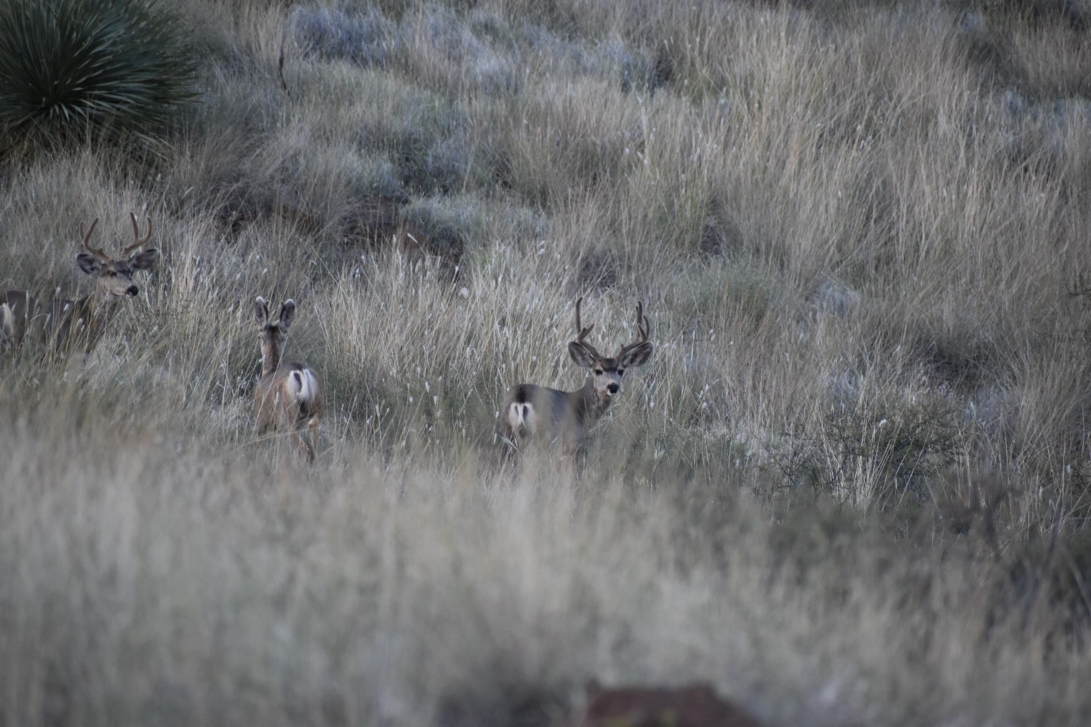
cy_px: 364
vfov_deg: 3.1
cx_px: 546
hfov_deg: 4.6
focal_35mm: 450
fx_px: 13636
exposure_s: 1/500
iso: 1000
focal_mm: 300
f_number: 6.3
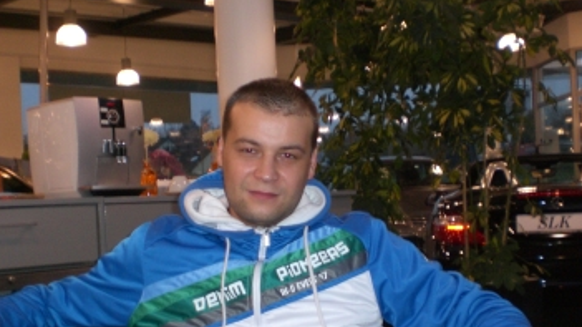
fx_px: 910
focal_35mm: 59
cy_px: 235
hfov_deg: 35.4
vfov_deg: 20.2
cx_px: 320
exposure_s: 1/60
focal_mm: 6.3
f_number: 3.1
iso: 200
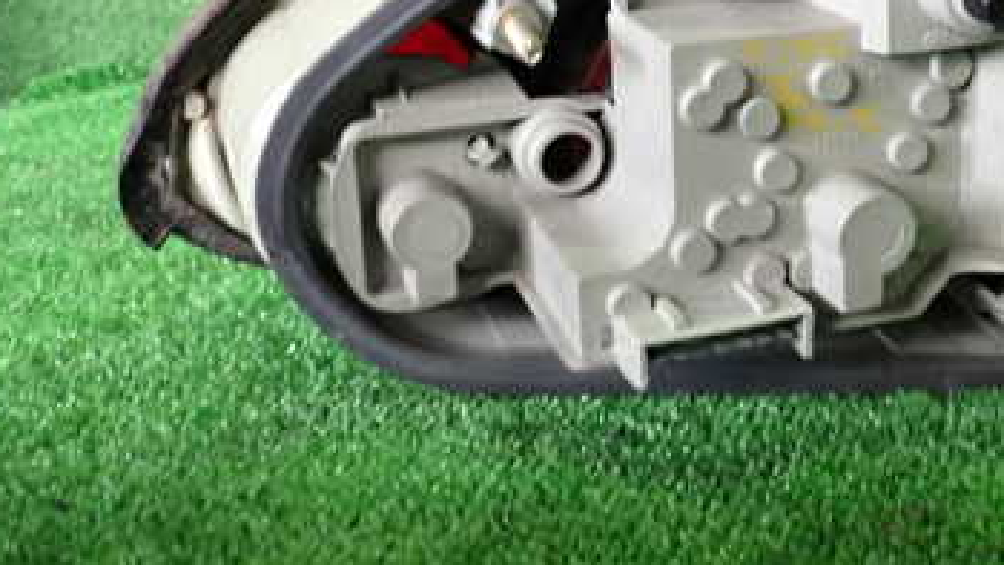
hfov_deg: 35.8
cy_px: 66
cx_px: 823
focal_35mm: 56
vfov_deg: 21.0
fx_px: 1491
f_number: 2.3
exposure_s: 1/30
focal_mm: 5.4
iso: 200
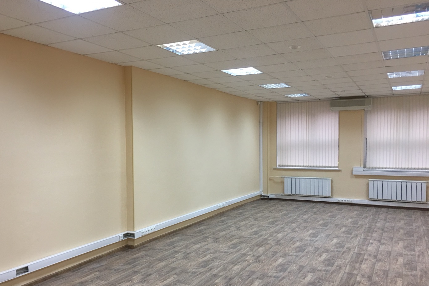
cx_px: 209
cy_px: 165
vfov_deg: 42.2
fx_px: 369
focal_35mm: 31
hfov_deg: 60.3
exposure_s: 1/33
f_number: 2.2
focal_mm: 4.15
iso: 50
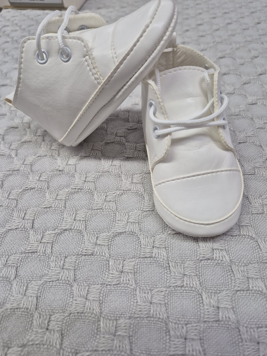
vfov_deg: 73.9
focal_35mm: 23
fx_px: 237
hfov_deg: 58.9
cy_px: 178
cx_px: 134
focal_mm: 5.4
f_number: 1.8
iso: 100
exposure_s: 1/100
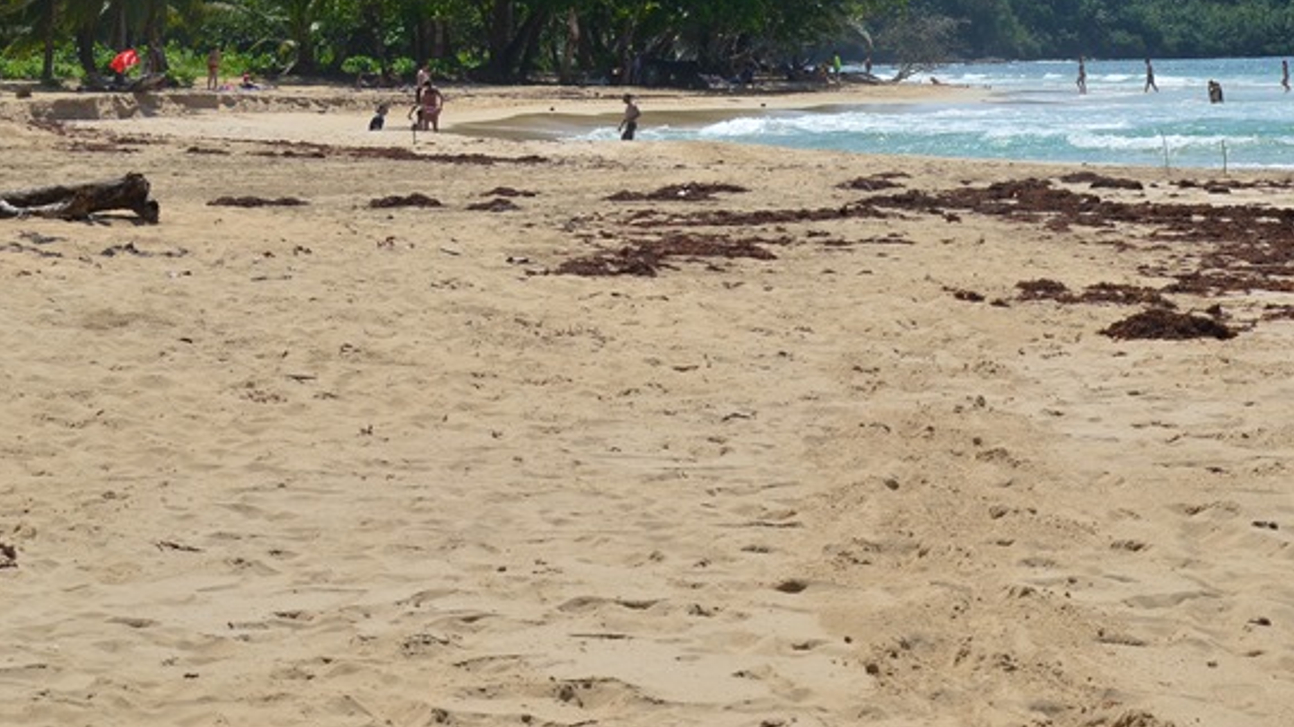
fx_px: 4631
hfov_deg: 15.8
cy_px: 19
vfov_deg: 8.9
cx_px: 1000
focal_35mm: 135
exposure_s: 1/640
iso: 100
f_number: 8
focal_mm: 50
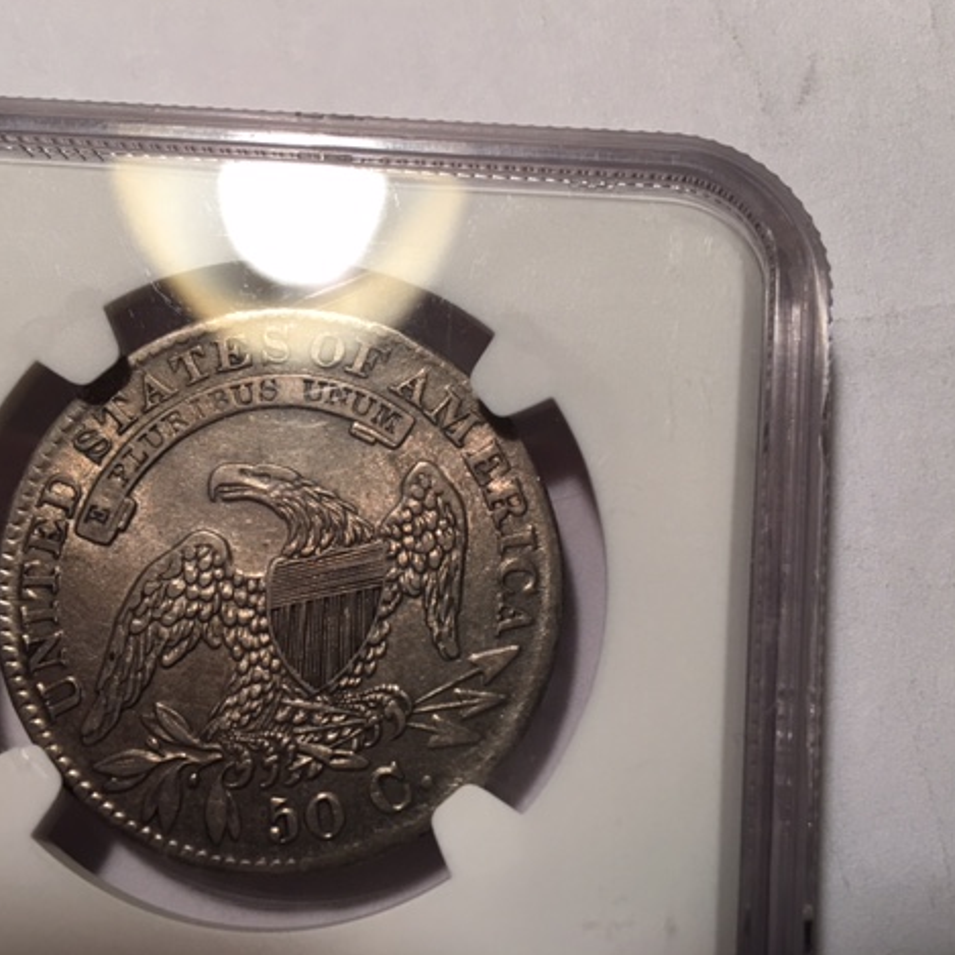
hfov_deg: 47.2
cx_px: 452
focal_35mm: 35
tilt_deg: -79.9
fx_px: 1092
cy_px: 474
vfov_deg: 47.2
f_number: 2.2
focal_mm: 4.15
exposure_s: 1/30
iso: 32
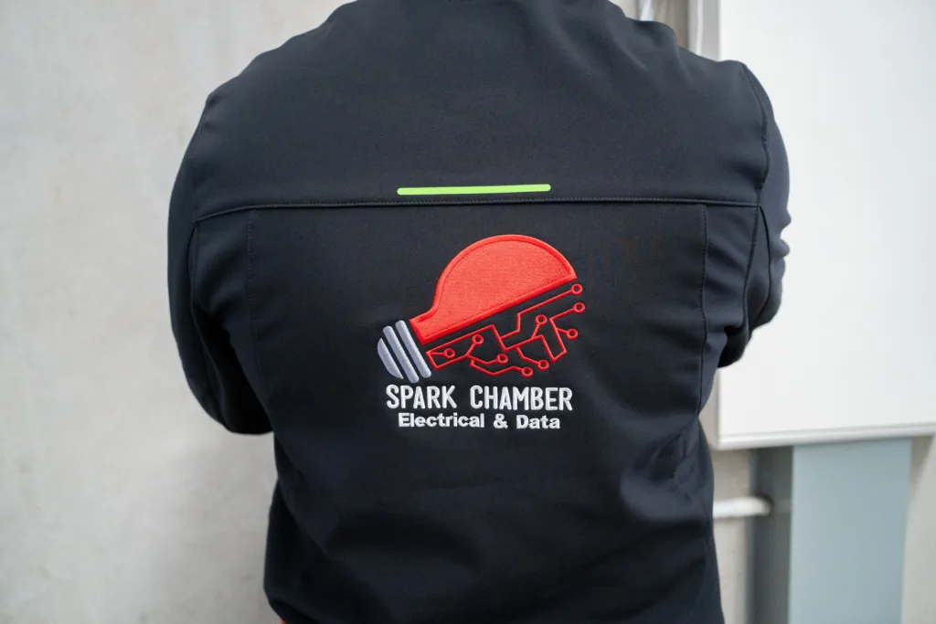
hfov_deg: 65.5
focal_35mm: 28
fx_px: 728
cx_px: 468
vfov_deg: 46.4
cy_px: 312
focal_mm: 28
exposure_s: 1/500
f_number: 4
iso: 3200
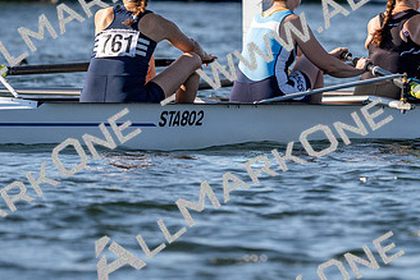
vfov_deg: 2.3
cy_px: 94
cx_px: 355
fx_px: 7108
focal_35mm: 609
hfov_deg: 3.4
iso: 320
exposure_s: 1/1600
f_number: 6.3
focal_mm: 344
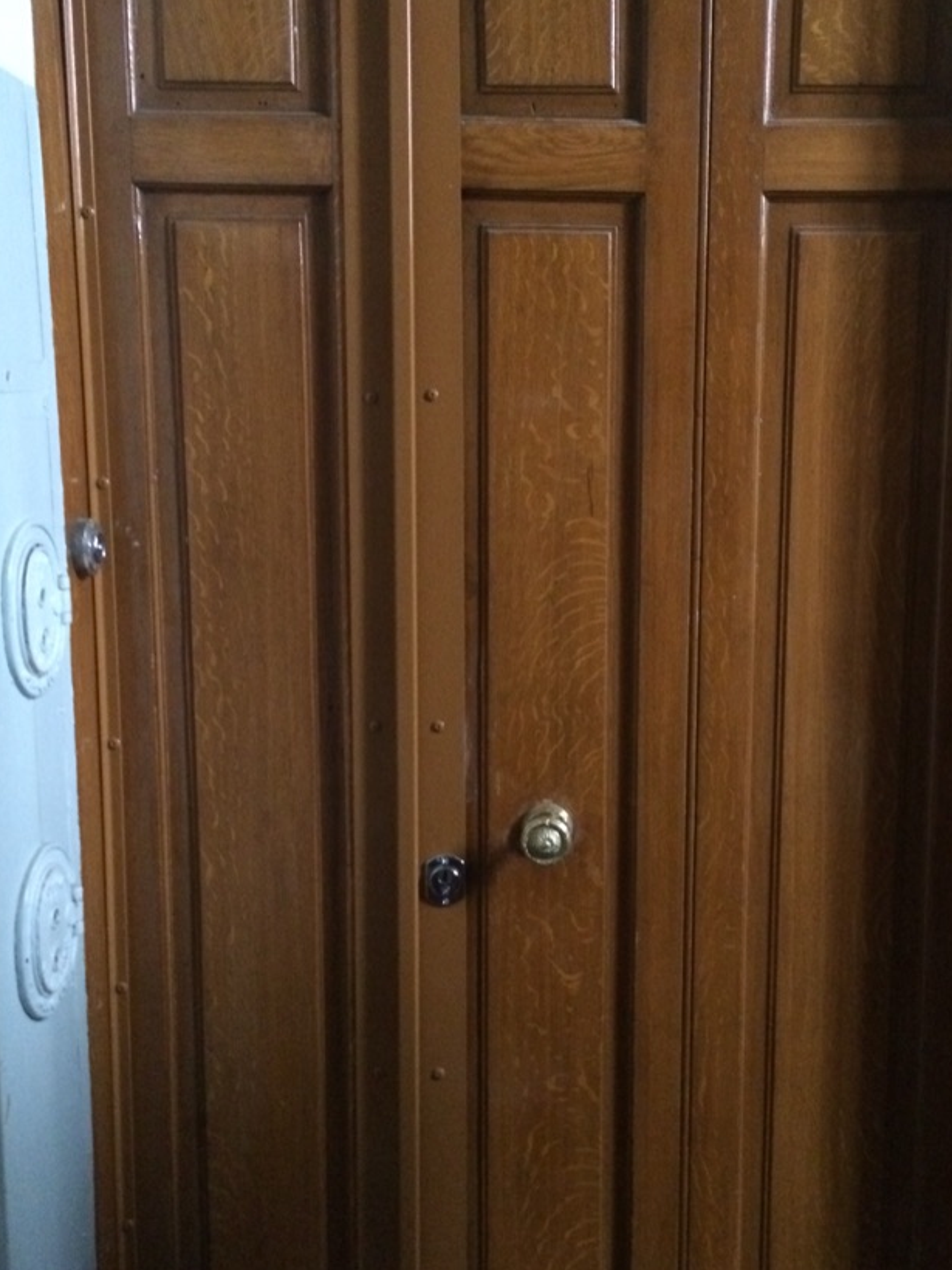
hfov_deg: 36.7
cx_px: 565
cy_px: 599
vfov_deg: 47.8
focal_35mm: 39
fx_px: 1430
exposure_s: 1/15
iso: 640
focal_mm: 4.12
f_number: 2.2
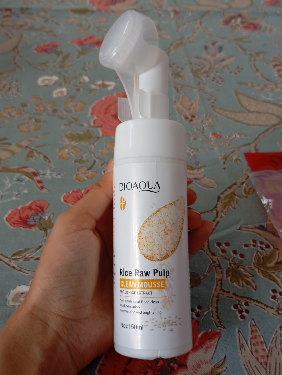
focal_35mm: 38
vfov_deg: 48.9
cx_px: 141
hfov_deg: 37.8
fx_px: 412
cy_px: 188
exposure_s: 1/50
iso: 183
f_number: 1.8
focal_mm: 4.27
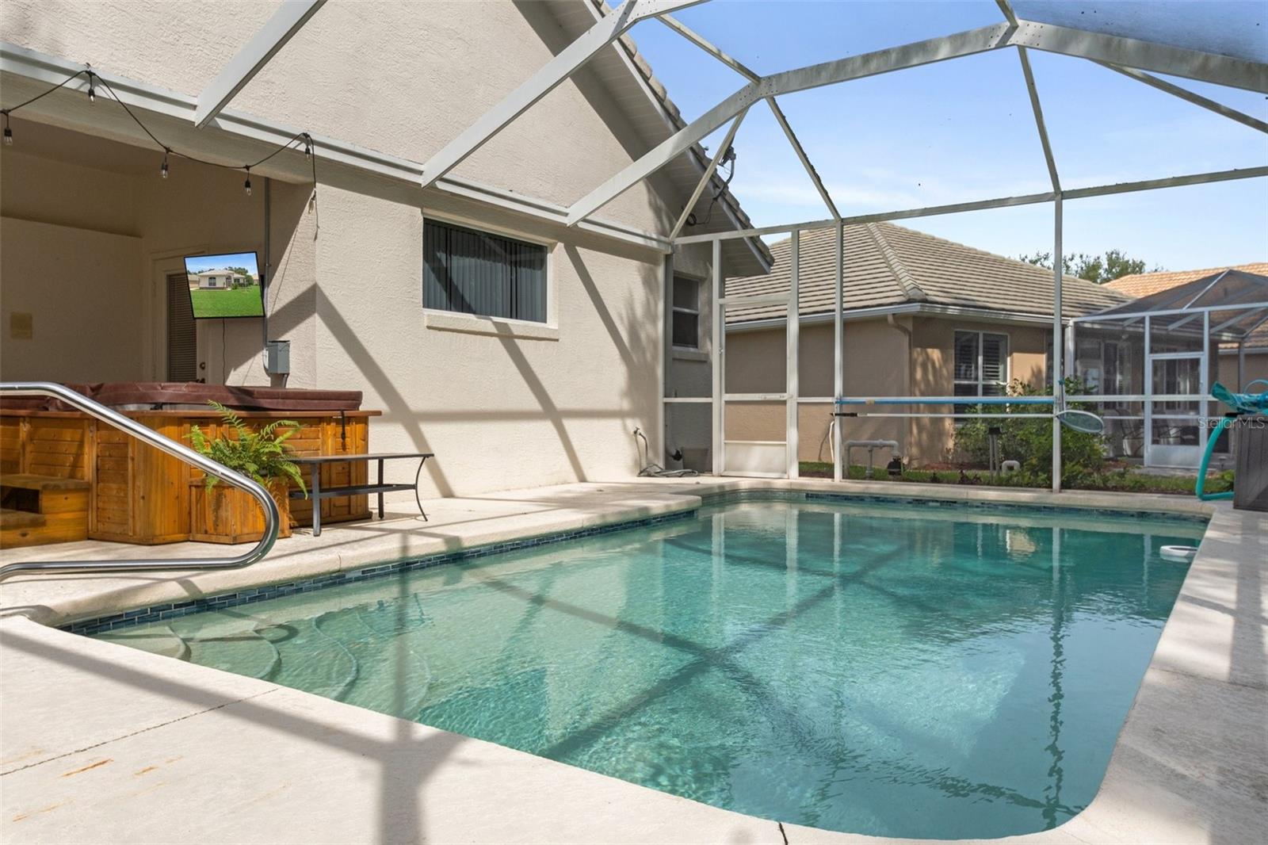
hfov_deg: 70.4
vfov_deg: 50.4
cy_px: 422
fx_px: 898
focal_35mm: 26
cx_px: 634
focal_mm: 17
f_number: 8
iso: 320
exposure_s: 1/640
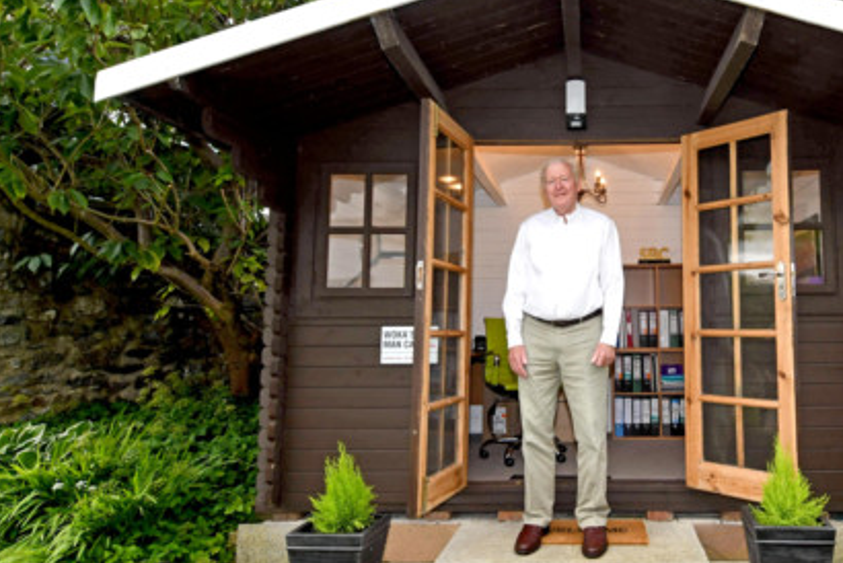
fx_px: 1172
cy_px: 267
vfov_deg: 27.0
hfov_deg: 39.0
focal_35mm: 50
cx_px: 578
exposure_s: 1/200
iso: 800
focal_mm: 24
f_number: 7.1
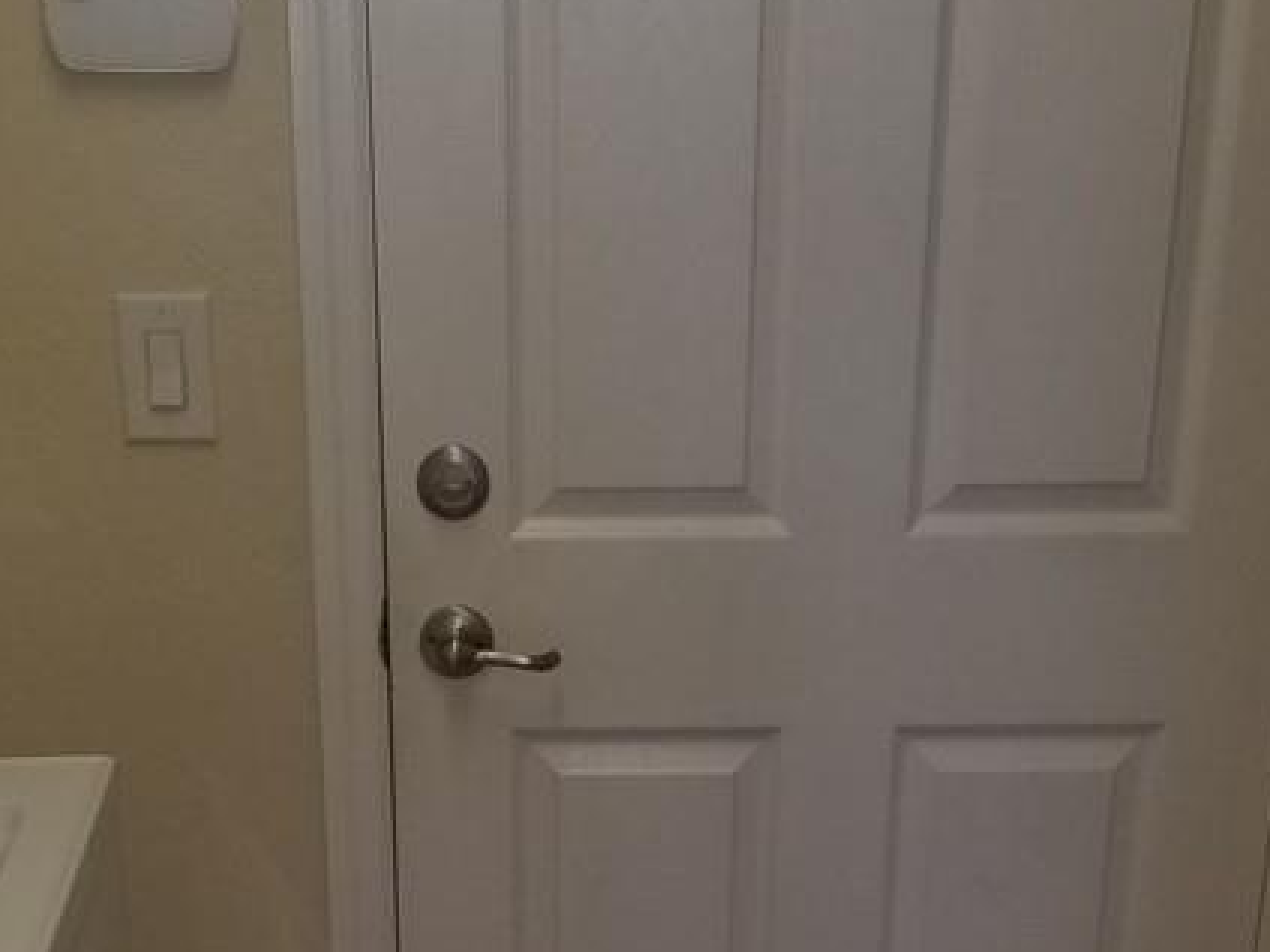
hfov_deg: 30.7
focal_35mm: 63
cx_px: 516
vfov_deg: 22.4
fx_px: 2311
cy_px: 940
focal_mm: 4.3
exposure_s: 1/120
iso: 100
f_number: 1.7
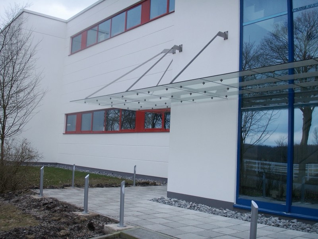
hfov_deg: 50.1
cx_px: 159
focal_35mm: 37
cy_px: 120
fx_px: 340
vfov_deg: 38.7
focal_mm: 7.7
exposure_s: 1/200
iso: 50
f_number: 3.5
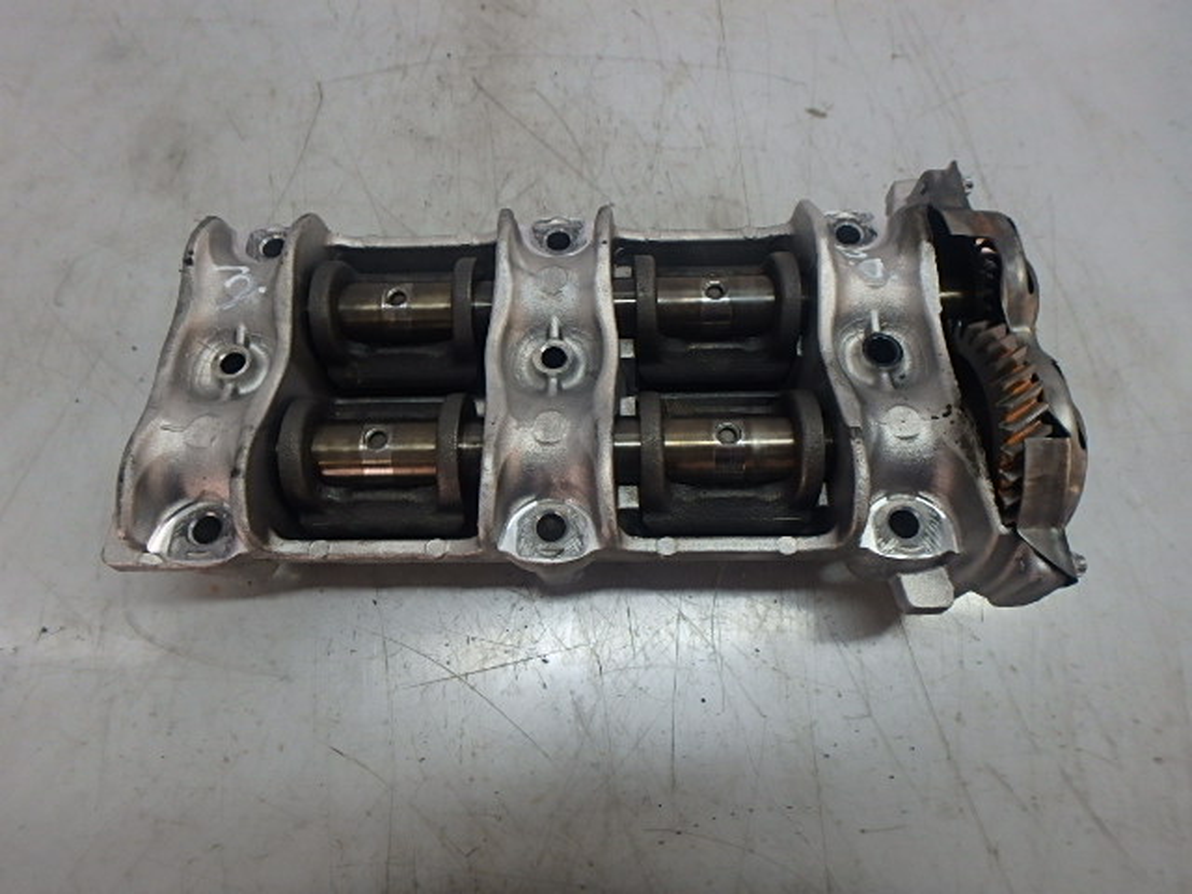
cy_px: 447
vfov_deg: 63.4
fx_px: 723
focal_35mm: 21
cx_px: 596
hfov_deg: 79.0
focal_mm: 3.7
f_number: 3.5
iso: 200
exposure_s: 1/60
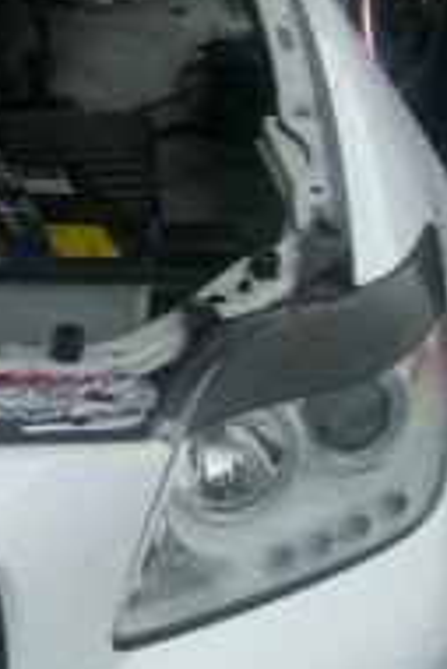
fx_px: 3086
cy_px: 356
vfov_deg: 12.4
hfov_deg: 7.8
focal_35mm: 166
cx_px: -563
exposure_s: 1/125
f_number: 2.8
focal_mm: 7.9
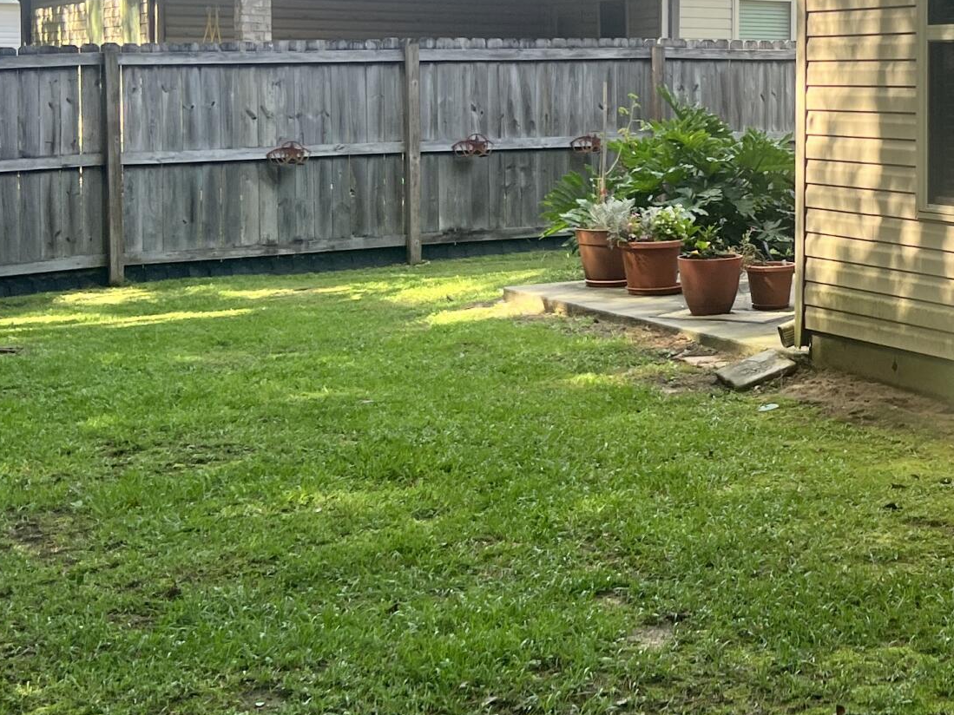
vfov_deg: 20.5
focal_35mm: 71
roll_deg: -0.3
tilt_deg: -0.5
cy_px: 134
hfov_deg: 26.4
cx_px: 874
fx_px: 1957
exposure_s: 1/555
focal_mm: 5.7
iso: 50
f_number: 1.5
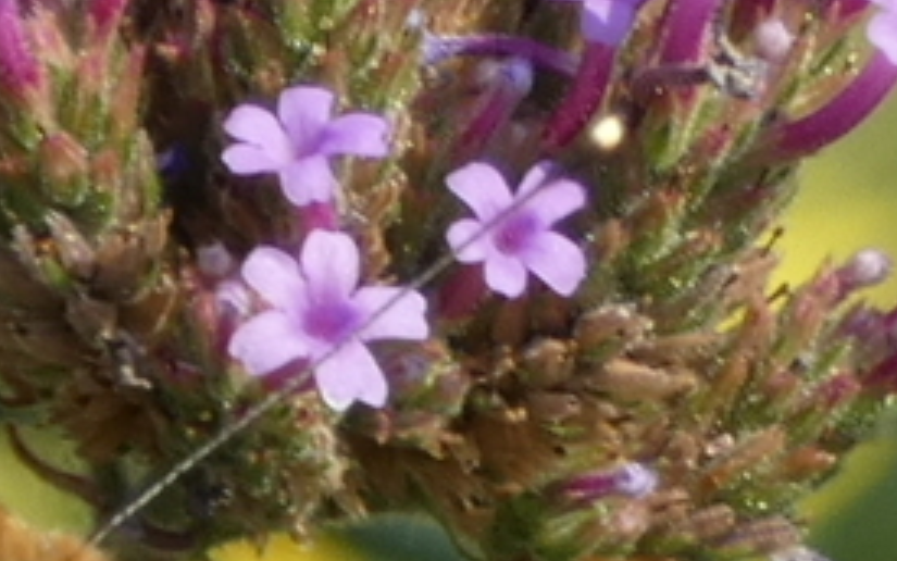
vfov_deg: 1.4
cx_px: -129
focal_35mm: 927
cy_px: 157
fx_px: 22666
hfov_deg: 2.3
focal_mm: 50.6
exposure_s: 1/100
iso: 80
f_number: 5.5
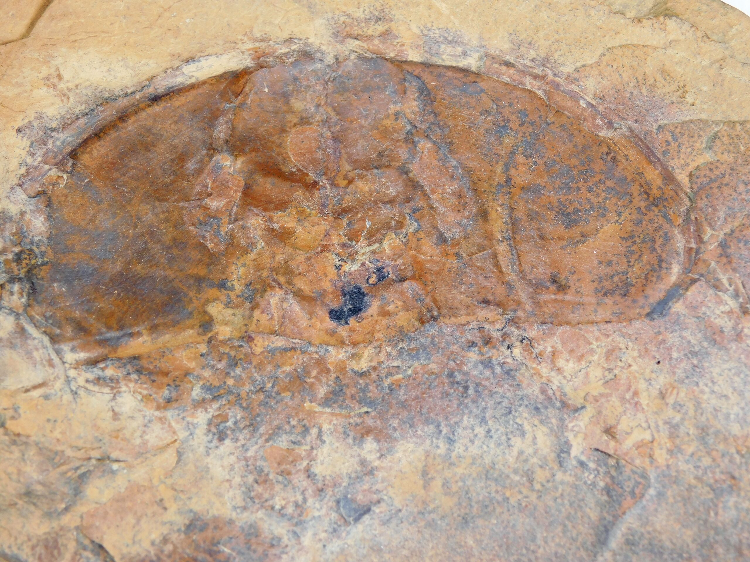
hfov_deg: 21.5
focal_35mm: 91
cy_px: 281
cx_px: 375
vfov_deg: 16.2
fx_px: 1972
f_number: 4.5
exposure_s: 1/100
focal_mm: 16.1
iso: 125
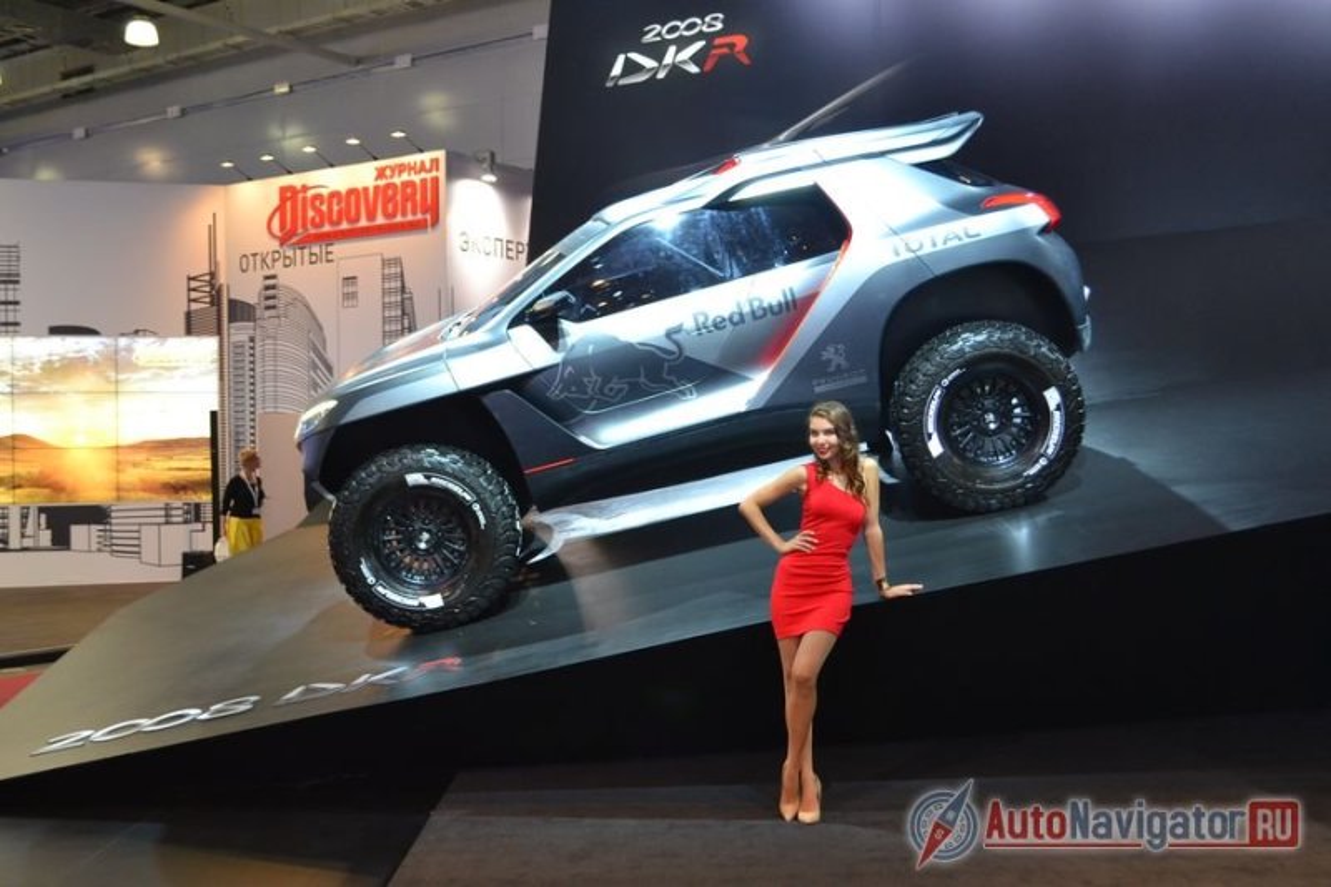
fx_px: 1442
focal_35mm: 39
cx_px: 666
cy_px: 444
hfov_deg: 49.6
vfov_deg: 34.2
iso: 900
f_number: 4.2
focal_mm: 26
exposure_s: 1/60
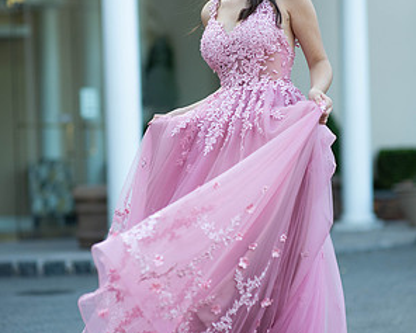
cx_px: 207
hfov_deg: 15.9
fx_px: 1490
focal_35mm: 121
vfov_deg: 12.8
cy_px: 163
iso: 250
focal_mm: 85
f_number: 2
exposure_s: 1/640
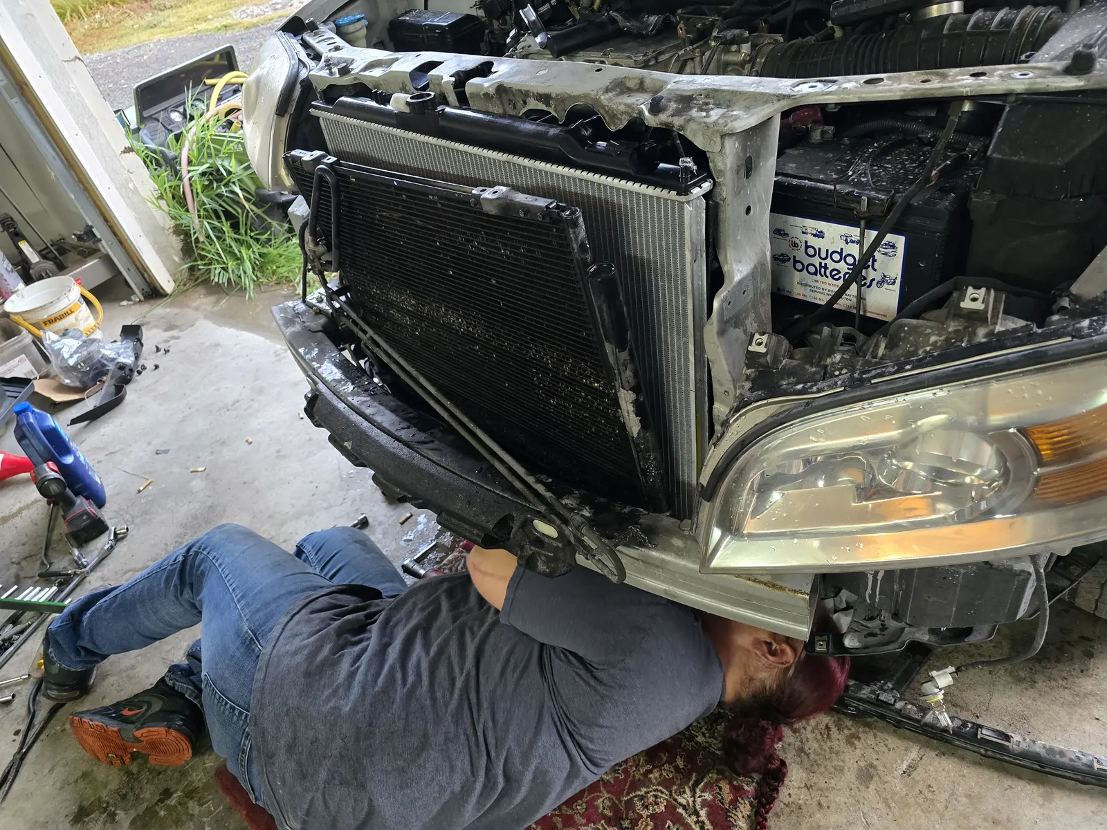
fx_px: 736
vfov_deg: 58.9
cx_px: 554
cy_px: 415
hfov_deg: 73.9
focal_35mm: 23
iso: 800
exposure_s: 1/120
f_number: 1.7
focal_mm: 6.3
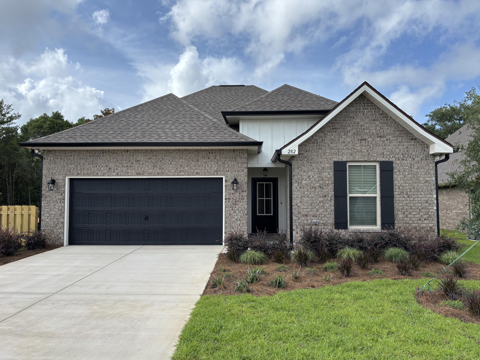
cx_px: 240
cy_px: 180
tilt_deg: +3.0
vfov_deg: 53.1
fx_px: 361
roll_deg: +0.2
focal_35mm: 26
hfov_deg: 67.3
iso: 50
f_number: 1.6
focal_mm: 5.96
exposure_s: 1/3106
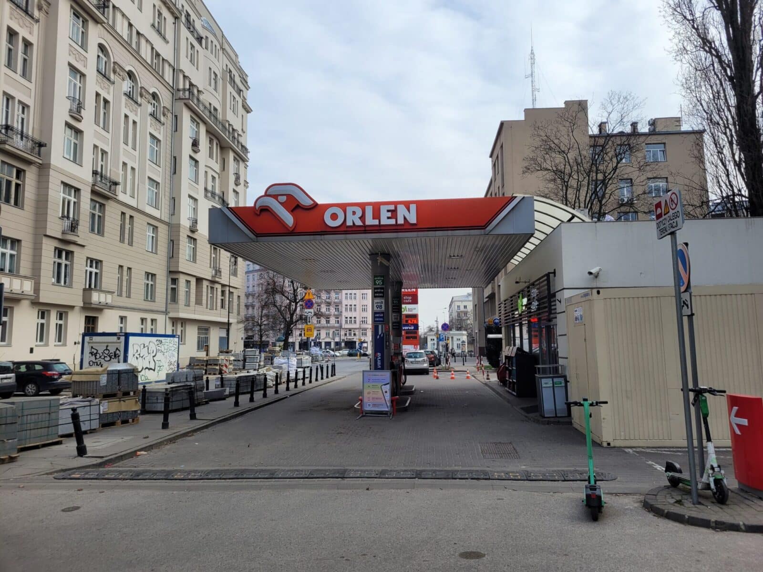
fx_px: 573
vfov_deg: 53.1
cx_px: 382
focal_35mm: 26
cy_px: 286
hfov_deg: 67.3
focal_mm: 5.4
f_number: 1.8
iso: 40
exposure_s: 1/1654
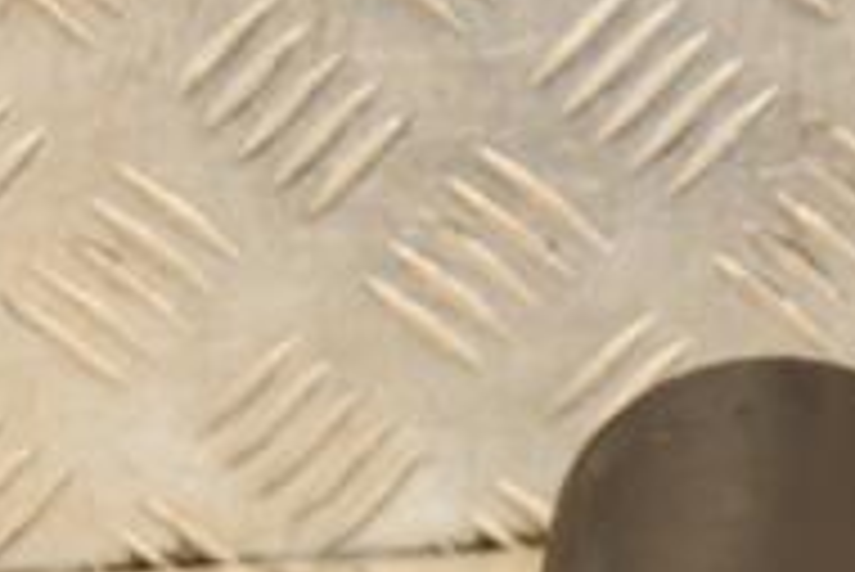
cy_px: 847
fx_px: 7415
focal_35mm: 312
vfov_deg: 4.4
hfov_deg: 6.6
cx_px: 796
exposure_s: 1/125
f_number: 5.3
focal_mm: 66
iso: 800
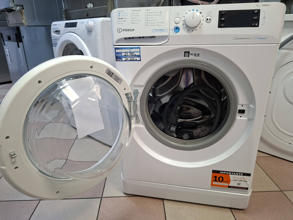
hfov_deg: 73.9
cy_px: 110
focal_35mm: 23
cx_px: 146
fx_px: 195
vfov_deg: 58.9
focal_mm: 5.54
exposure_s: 1/50
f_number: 1.8
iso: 320
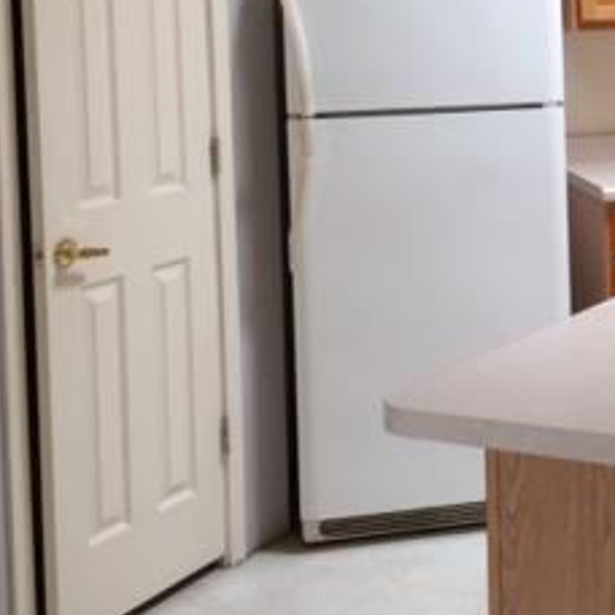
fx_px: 1447
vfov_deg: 23.4
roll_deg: +2.7
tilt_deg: -4.5
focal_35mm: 72
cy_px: 70
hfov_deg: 22.8
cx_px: 650
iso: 64
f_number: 2.2
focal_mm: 4.15
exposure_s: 1/30
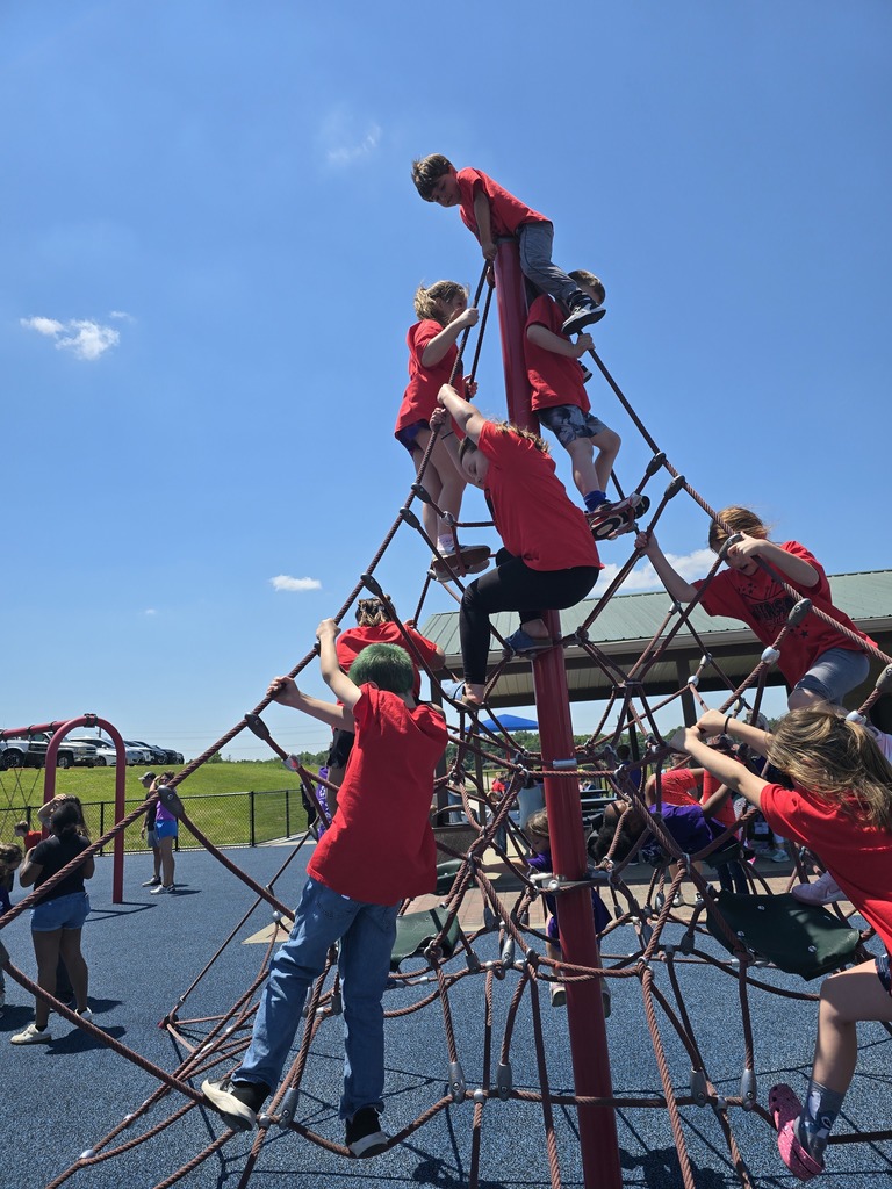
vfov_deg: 73.9
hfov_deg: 58.9
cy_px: 594
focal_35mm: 23
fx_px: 790
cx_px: 446
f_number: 1.7
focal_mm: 6.3
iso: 12
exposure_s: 1/970
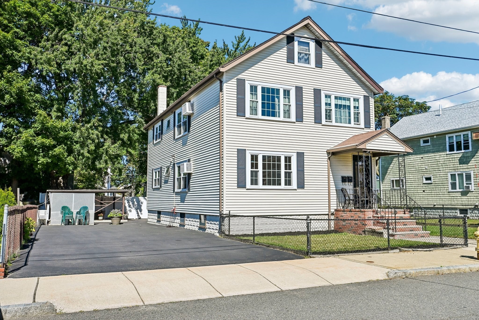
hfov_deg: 61.9
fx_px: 399
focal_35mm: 30
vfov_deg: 43.6
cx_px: 240
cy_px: 160
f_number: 8
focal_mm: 30
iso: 400
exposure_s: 1/1600
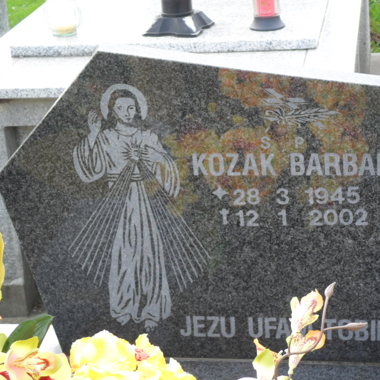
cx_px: 250
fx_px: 1267
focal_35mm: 102
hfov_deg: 17.0
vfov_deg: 17.1
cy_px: 190
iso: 100
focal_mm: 15.4
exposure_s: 1/90
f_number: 4.3
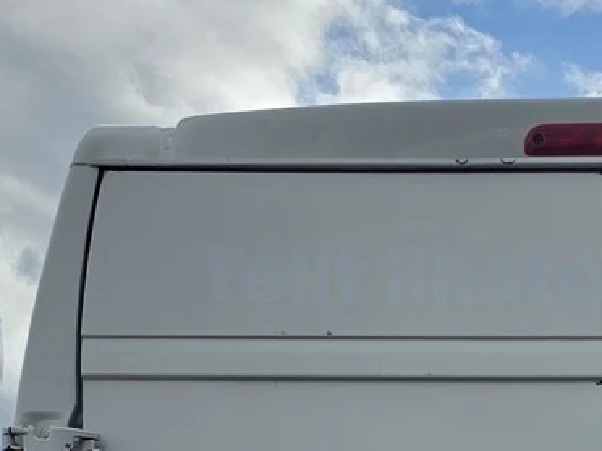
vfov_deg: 13.5
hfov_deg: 19.4
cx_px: 566
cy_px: 802
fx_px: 1722
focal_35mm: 99
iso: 10
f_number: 1.7
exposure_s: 1/1258
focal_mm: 6.3
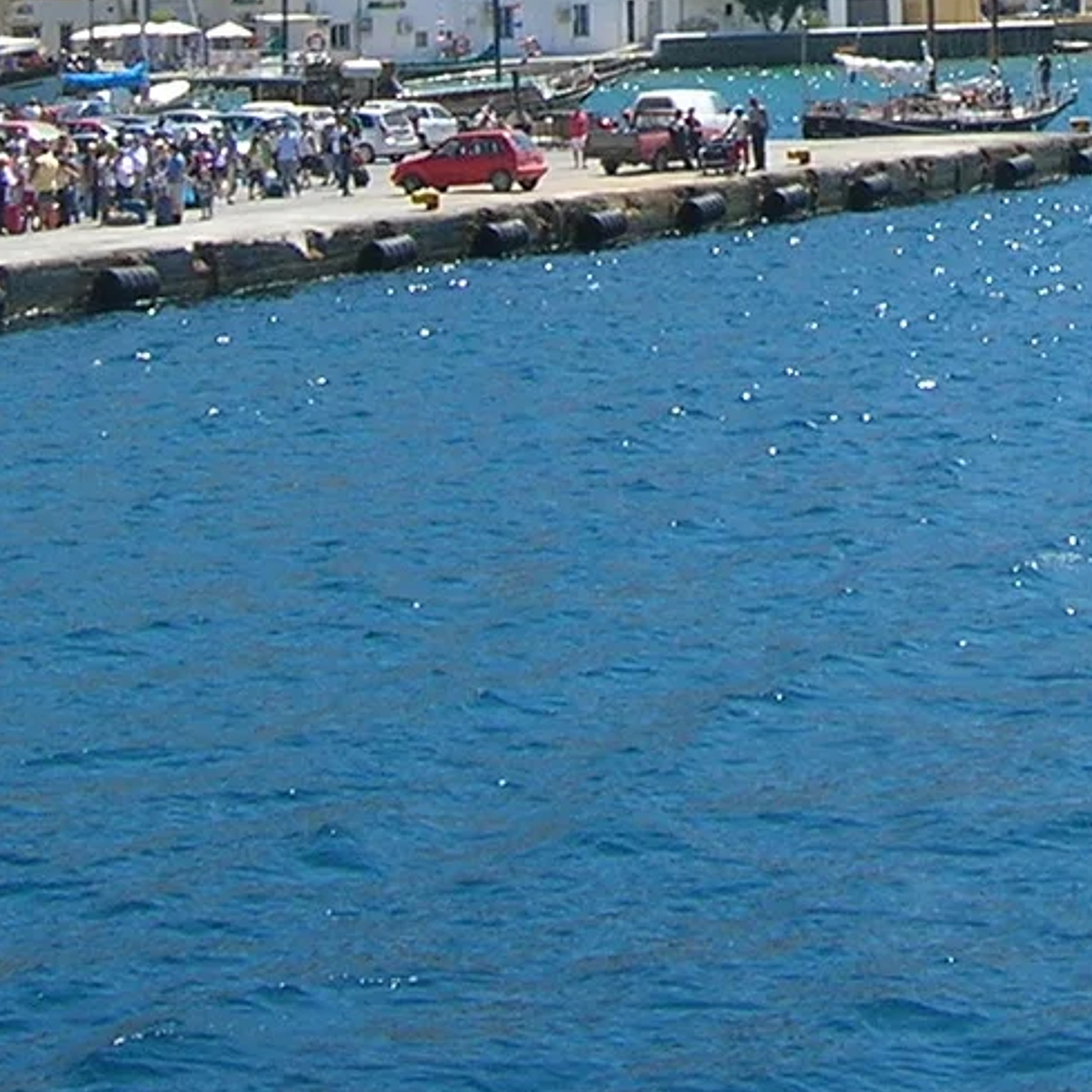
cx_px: 989
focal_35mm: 118
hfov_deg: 14.6
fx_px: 4211
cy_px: -387
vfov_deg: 14.1
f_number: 4.9
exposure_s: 1/323
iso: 50
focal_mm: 5.7
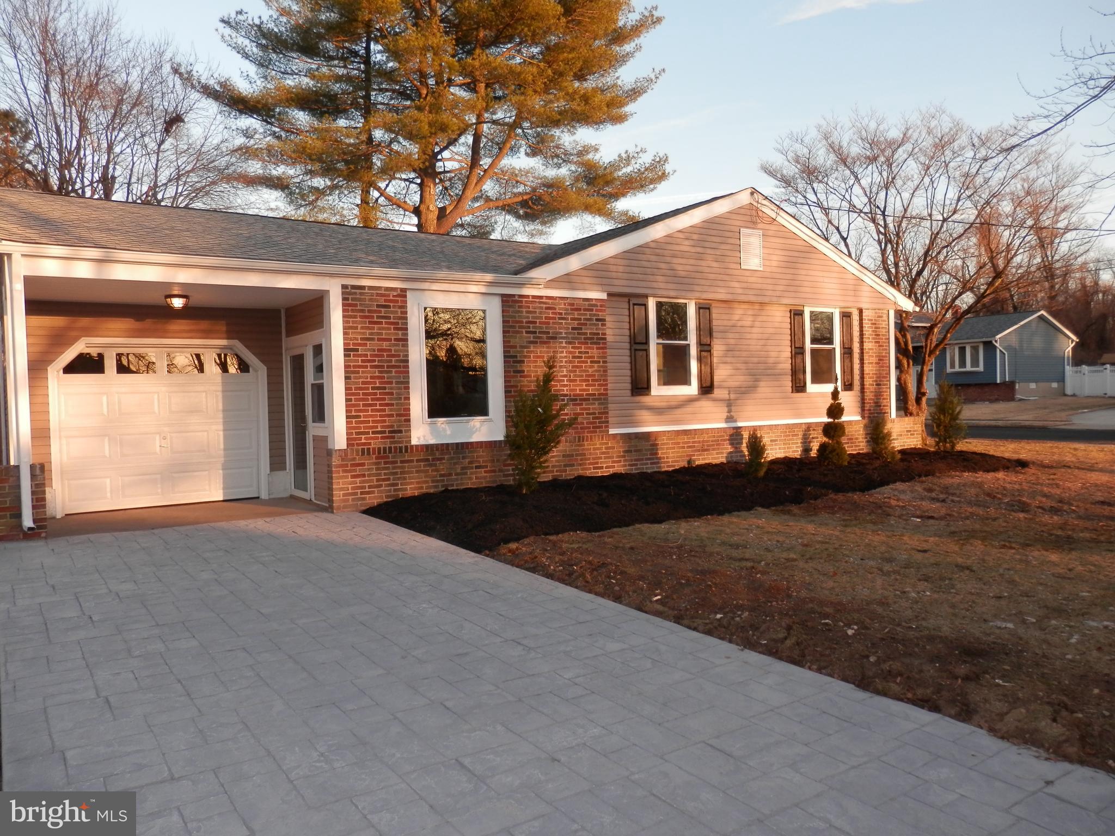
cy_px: 418
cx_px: 558
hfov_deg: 69.4
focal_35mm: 25
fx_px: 805
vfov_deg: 54.9
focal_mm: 4.5
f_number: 3
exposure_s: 1/160
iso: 80
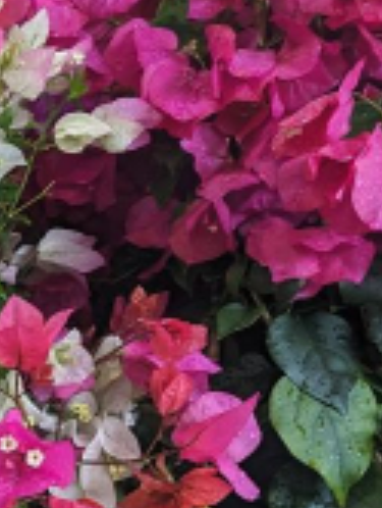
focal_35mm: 87
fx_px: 1277
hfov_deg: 15.5
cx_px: -217
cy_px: 514
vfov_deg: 21.6
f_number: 1.85
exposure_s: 1/100
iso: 268
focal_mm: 6.81
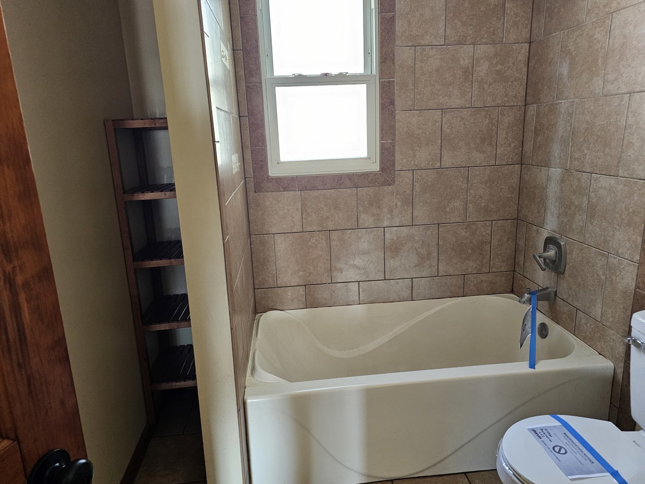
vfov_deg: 58.9
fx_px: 429
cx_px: 322
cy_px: 242
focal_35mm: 23
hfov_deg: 73.9
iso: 800
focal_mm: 6.3
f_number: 1.7
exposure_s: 1/120
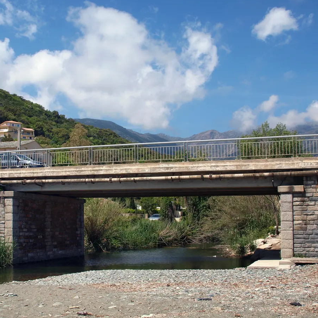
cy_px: 167
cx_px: 110
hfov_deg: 37.2
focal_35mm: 45
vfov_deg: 37.5
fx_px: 468
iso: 200
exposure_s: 1/400
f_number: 8
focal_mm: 18
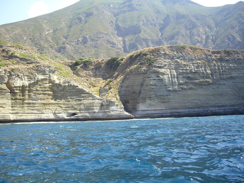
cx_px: 122
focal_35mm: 38
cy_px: 92
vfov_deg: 37.7
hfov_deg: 49.0
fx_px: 268
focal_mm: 7.9
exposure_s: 1/500
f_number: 2.8
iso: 100
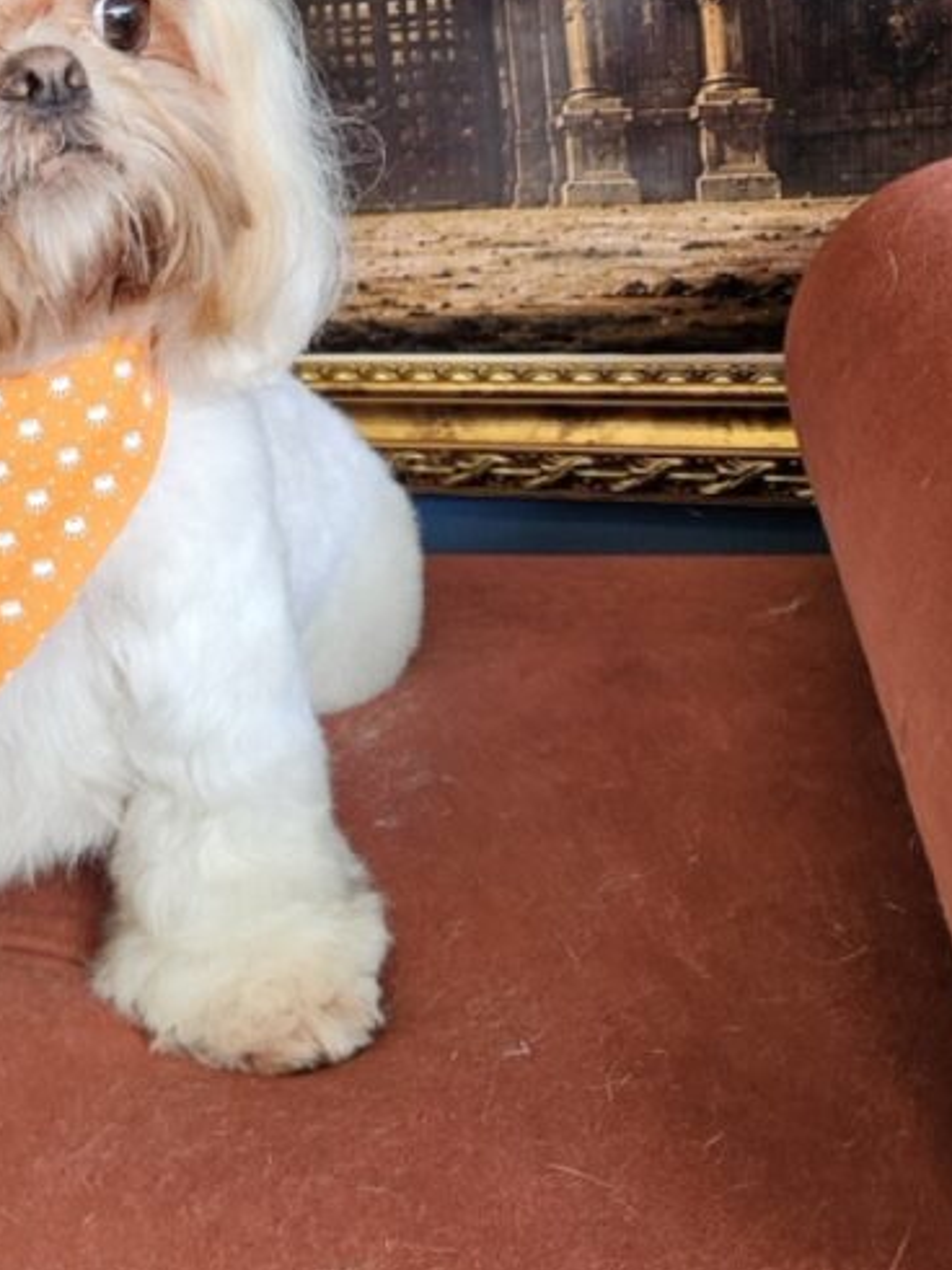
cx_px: 65
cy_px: 419
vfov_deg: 39.2
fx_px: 1761
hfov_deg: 28.8
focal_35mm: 48
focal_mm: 5.4
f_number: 1.8
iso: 100
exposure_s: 1/149
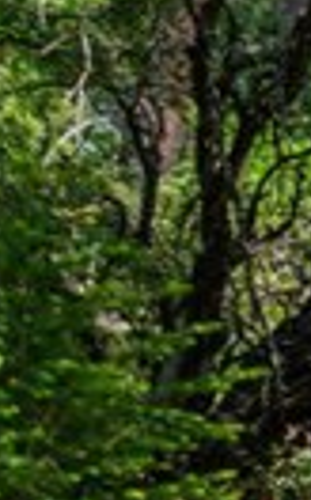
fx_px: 3133
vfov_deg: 8.8
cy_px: 818
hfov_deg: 4.4
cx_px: 1836
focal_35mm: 230
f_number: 7.1
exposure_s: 1/100
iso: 100
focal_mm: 29
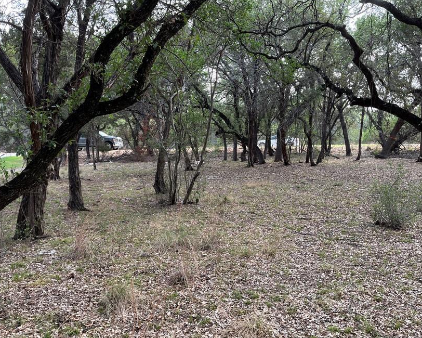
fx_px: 400
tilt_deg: -0.6
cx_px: 201
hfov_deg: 55.6
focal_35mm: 32
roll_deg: -1.5
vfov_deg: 45.8
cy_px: 163
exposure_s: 1/178
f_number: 1.6
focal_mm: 5.1
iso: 40
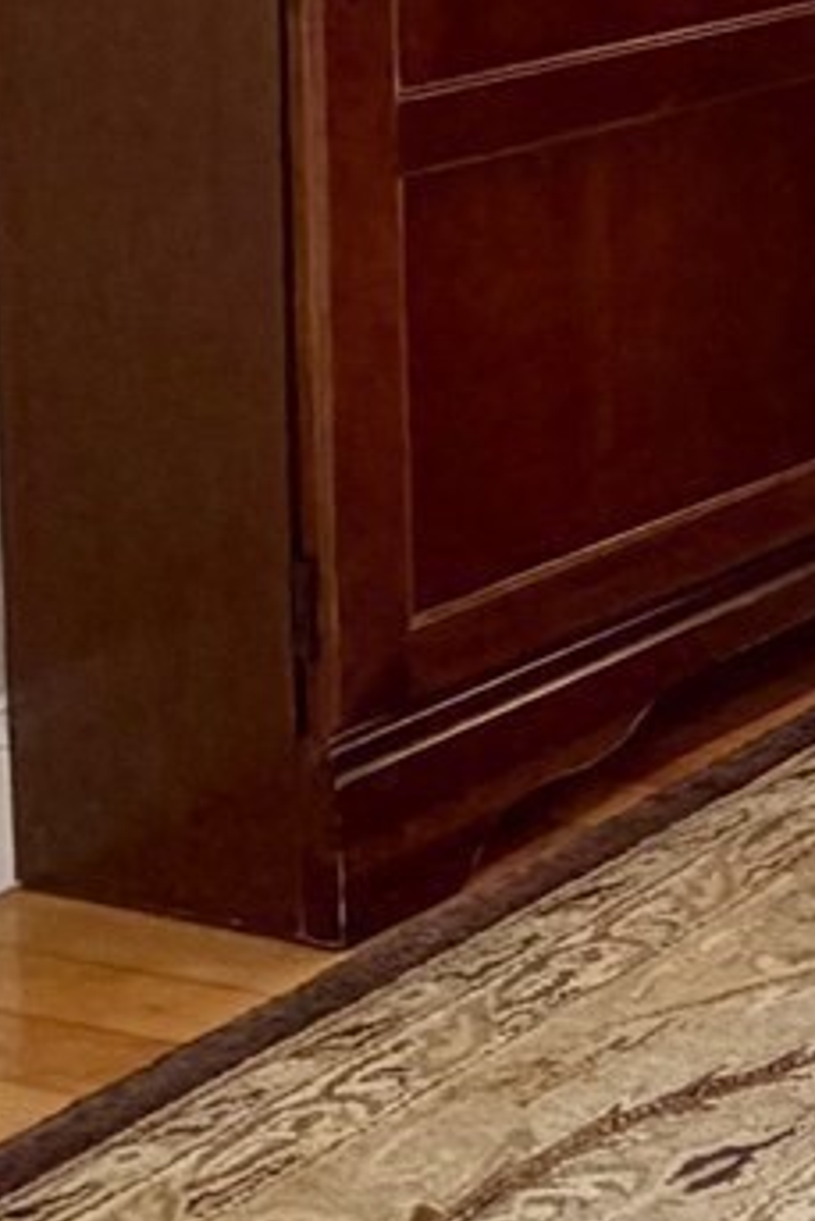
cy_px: -349
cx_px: 2648
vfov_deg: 21.3
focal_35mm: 87
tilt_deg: -4.4
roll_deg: -2.4
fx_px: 2951
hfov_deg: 10.1
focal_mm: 2.22
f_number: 2.2
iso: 125
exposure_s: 1/120
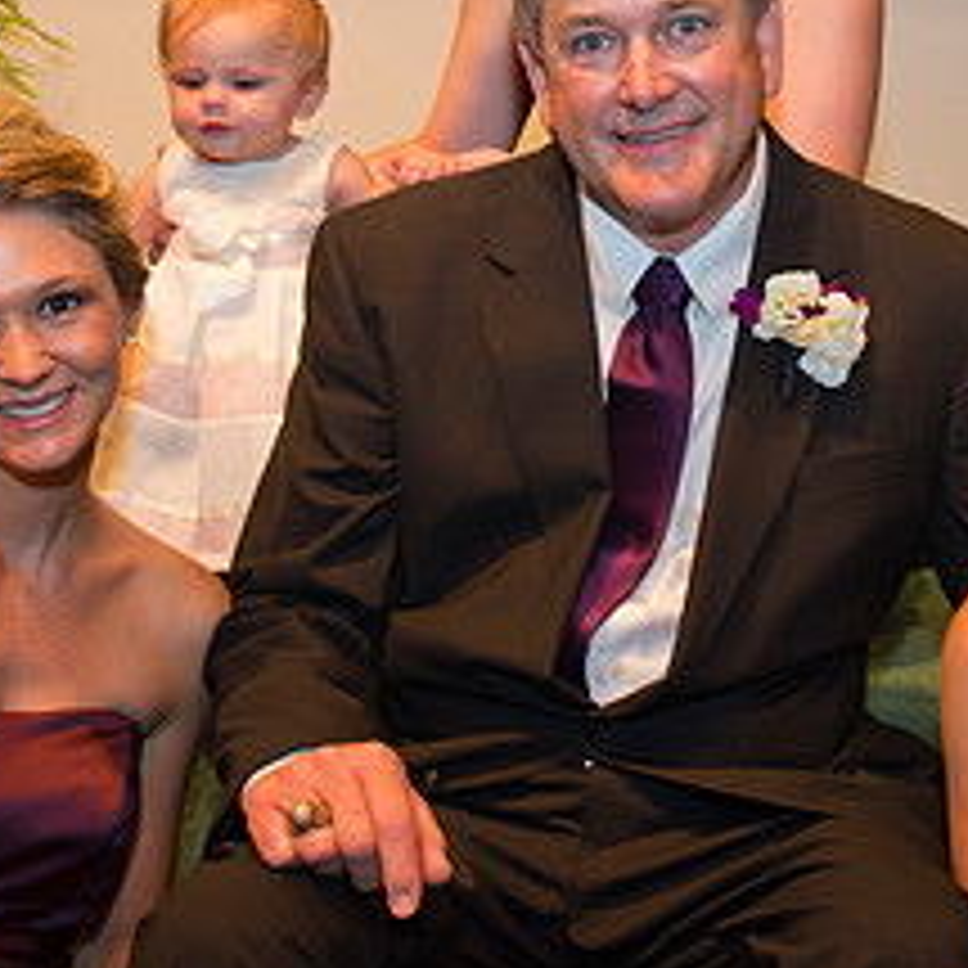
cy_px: 347
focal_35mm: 71
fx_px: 2246
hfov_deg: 24.2
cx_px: 662
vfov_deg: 24.2
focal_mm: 31
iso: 1600
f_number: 5
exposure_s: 1/50
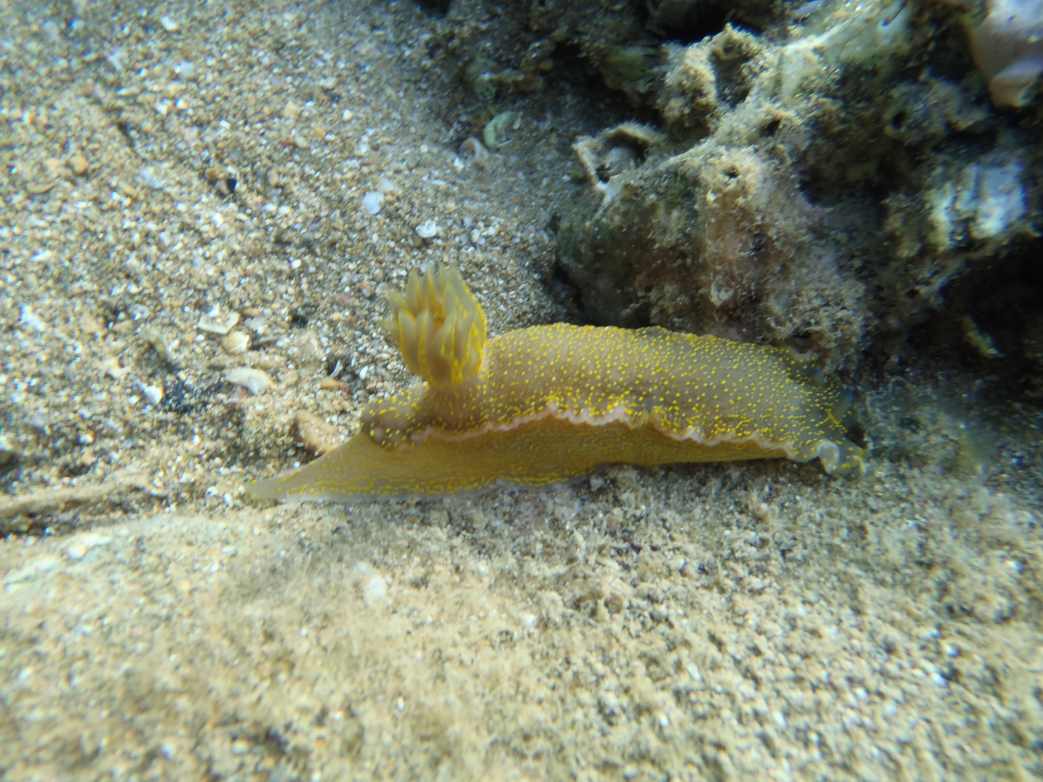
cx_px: 522
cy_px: 391
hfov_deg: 63.4
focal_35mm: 28
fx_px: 844
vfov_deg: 49.7
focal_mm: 5
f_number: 3.5
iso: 64
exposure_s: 1/50
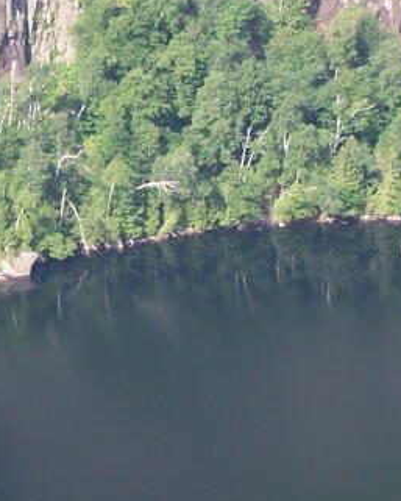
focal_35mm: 293
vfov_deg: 6.6
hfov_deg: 5.3
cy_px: 233
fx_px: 4345
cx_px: -108
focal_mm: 15.6
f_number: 3.2
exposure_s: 1/200
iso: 80
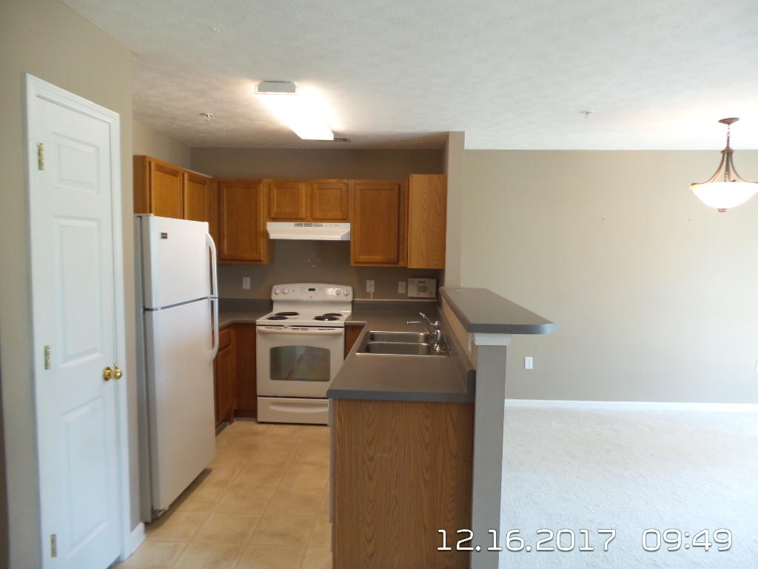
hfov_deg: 73.9
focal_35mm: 23
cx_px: 379
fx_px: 504
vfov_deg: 58.9
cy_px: 284
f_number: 2.8
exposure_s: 1/30
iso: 250
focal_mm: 4.1
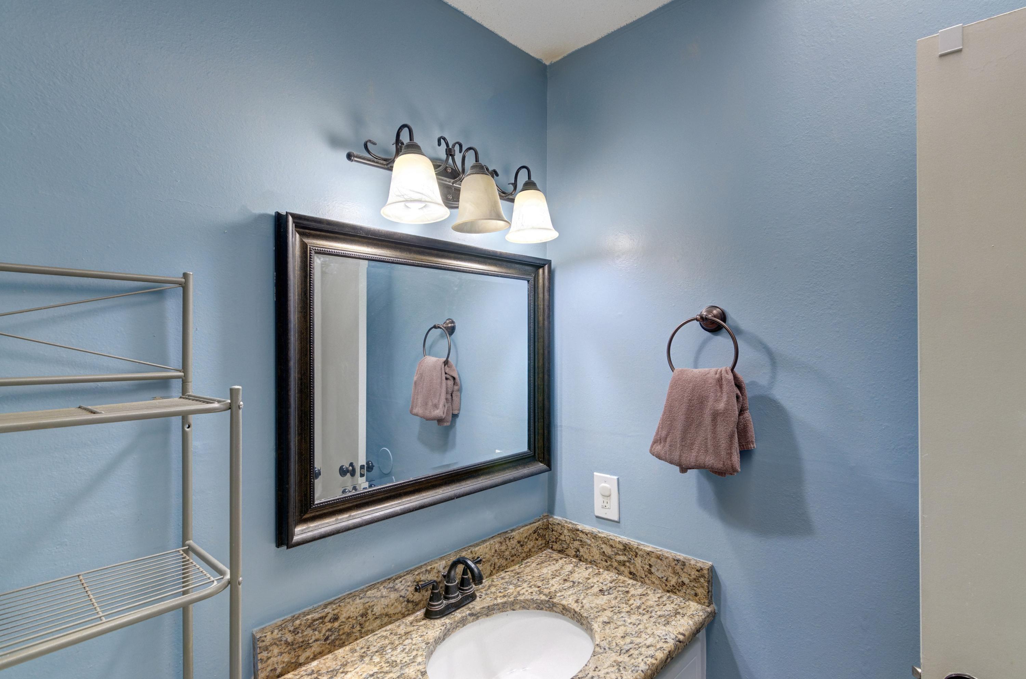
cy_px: 340
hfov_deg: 95.1
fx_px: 469
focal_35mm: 16
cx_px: 513
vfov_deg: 71.8
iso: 400
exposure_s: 1/60
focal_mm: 11
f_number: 7.1
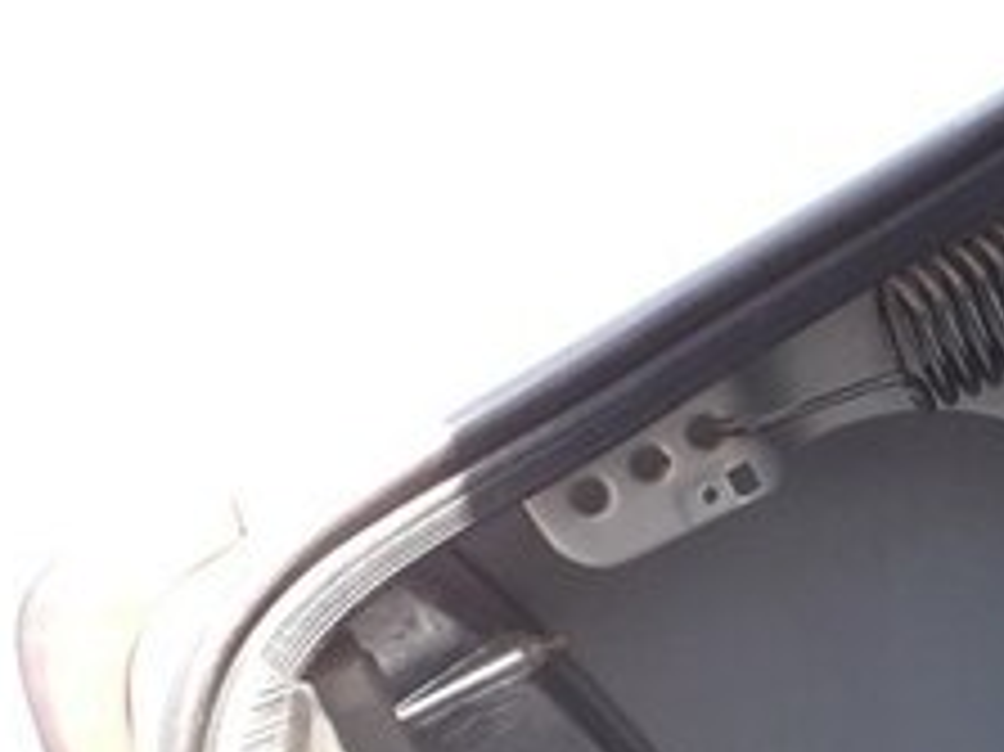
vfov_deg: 17.4
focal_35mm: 80
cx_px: 1319
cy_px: 952
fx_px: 2319
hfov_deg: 21.9
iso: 50
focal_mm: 3.6
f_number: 1.9
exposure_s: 1/100
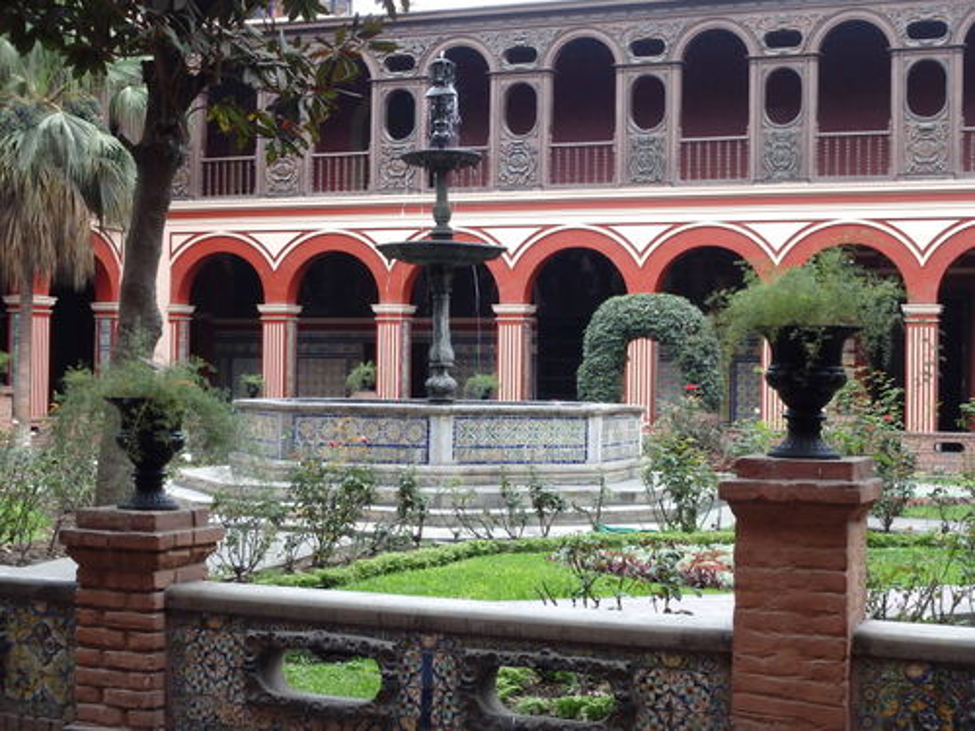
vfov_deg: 28.0
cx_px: 488
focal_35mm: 52
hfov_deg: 36.8
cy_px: 366
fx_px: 1465
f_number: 5
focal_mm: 9.4
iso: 200
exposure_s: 1/50
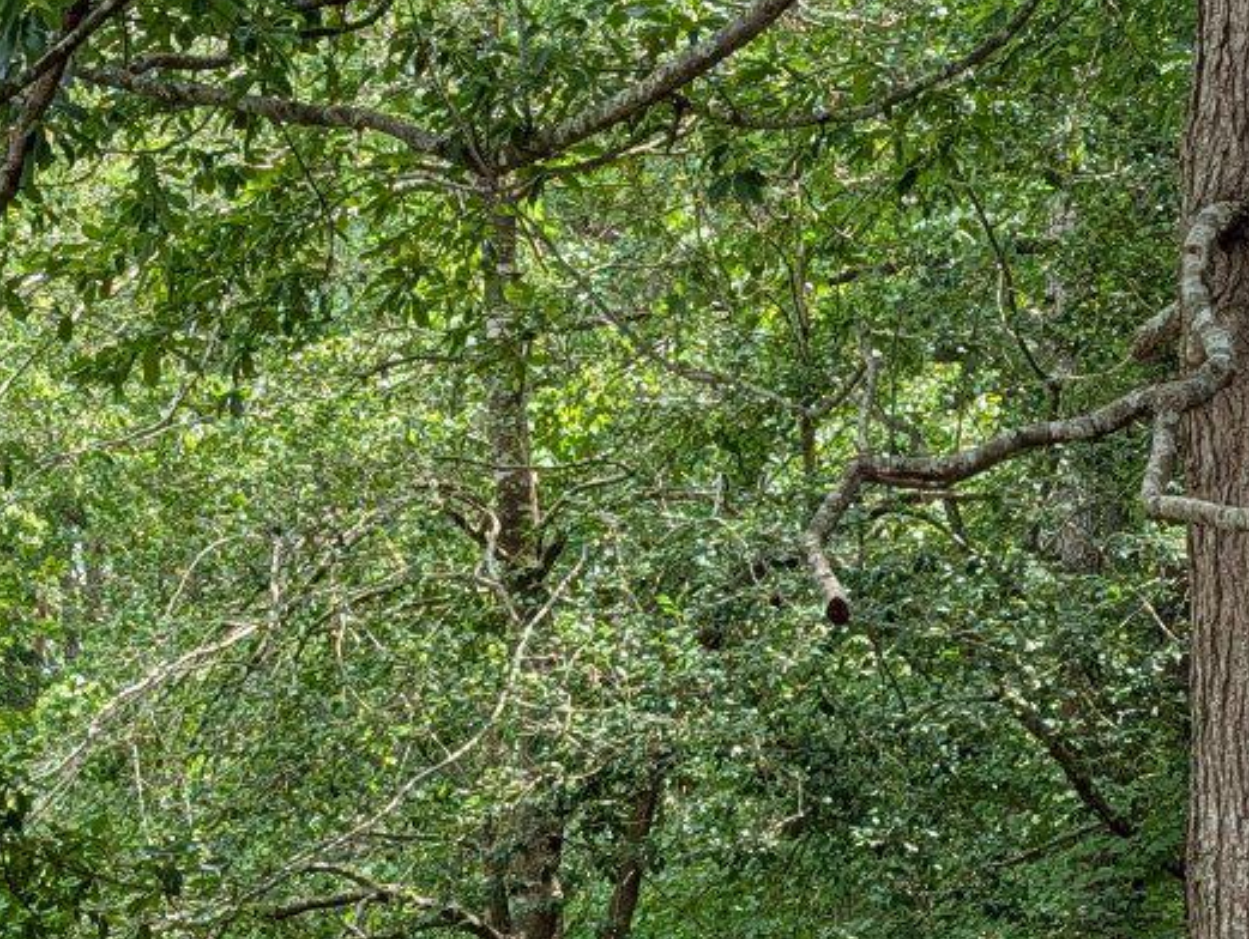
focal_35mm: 94
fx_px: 3396
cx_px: 772
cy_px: 1725
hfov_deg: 20.8
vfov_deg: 13.9
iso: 18
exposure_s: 1/288
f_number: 1.68
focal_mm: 6.9
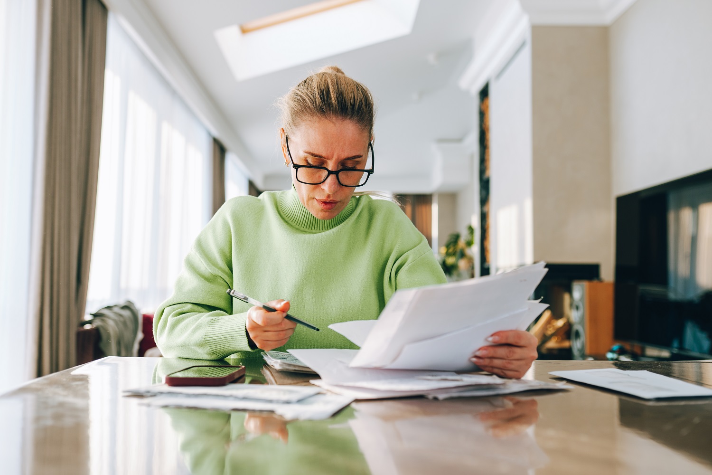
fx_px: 692
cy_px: 238
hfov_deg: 54.4
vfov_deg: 37.9
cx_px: 356
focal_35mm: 35
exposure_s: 1/250
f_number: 2.5
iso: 250
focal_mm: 35
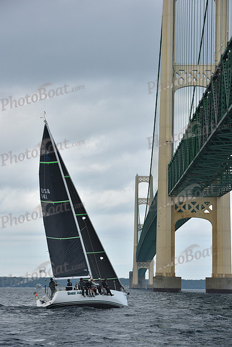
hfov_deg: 11.8
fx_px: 1121
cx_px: 116
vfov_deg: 17.6
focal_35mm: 116
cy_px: 174
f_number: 8
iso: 400
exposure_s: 1/800
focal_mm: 116
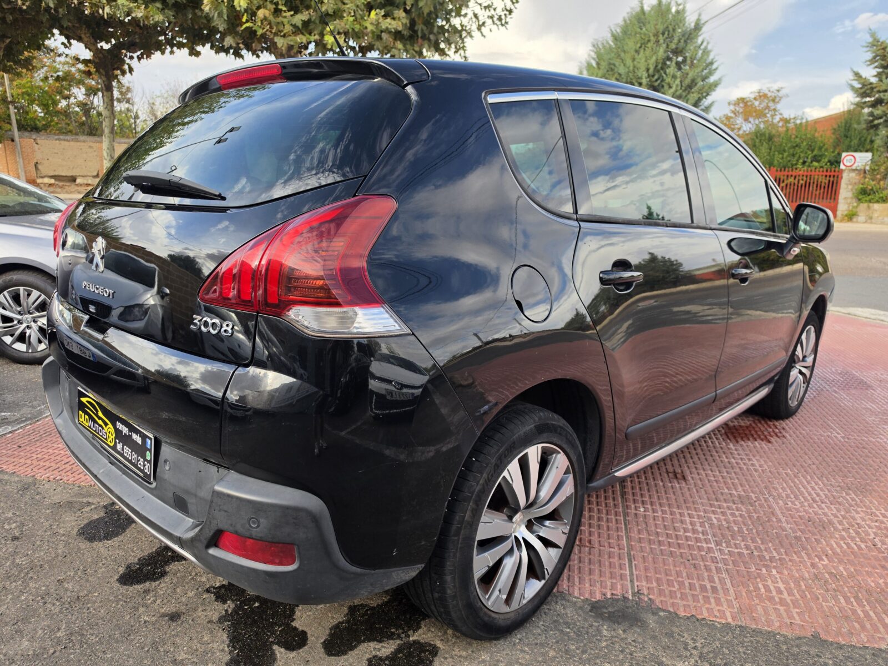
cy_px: 333
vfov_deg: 58.9
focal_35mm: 23
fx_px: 590
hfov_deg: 73.9
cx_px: 444
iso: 64
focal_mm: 6.5
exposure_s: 1/3345
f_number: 1.4
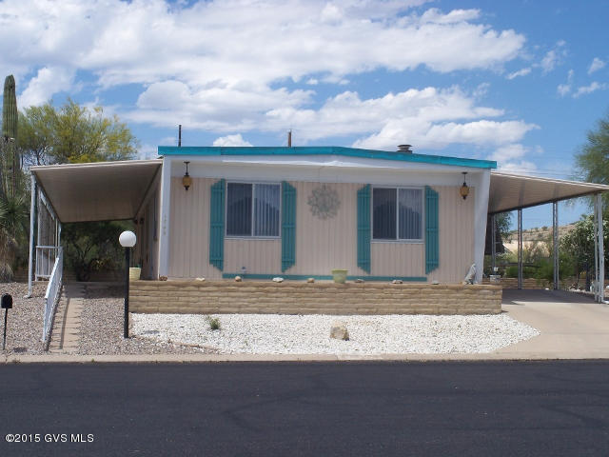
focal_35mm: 60
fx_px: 1056
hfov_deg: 32.2
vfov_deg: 24.4
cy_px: 228
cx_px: 304
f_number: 6.1
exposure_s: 1/400
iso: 64
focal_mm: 10.7
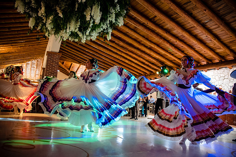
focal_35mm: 24
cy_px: 78
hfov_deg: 73.7
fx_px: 157
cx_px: 118
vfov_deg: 53.2
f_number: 4
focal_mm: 24
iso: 5000
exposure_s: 1/250
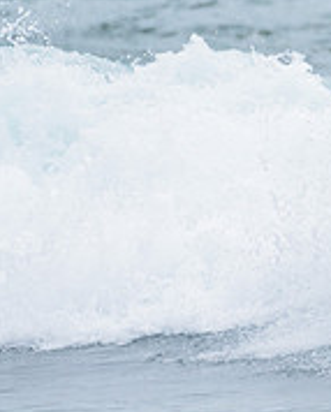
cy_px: 155
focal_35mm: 1872
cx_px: 701
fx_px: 22865
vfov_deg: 1.0
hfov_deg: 0.8
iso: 320
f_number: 5.6
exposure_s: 1/2000
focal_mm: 500
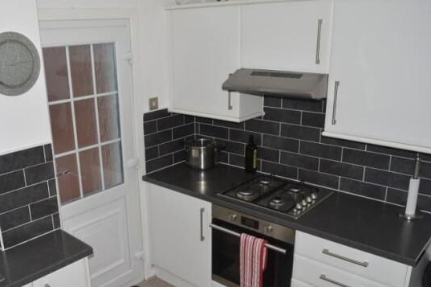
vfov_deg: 39.8
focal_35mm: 33
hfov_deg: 56.7
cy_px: 165
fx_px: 395
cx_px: 169
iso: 140
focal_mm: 18
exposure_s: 1/60
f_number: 8
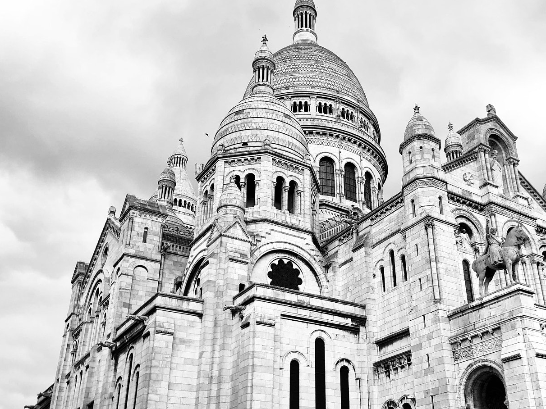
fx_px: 584
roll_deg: +2.3
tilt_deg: +24.6
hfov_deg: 49.4
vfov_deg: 38.5
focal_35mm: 37
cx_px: 355
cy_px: 243
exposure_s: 1/120
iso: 25
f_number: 1.8
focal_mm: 3.99
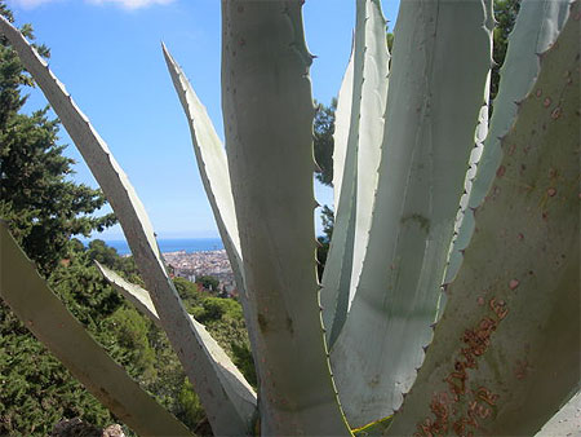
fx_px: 638
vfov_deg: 37.8
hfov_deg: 49.0
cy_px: 218
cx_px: 290
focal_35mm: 38
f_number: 4.8
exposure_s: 1/322
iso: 50
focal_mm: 7.8
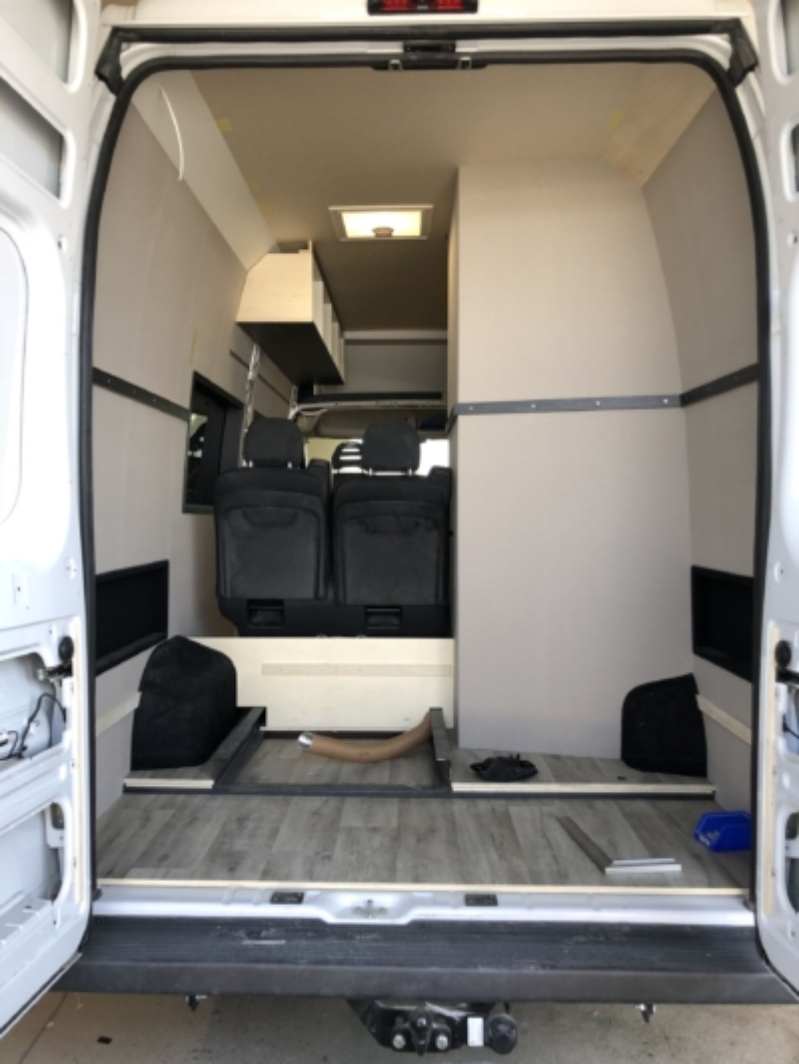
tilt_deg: -3.7
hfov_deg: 49.8
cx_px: 400
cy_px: 532
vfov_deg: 63.4
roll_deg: -0.3
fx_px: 861
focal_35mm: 28
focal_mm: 4
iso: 25
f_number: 1.8
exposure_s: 1/50
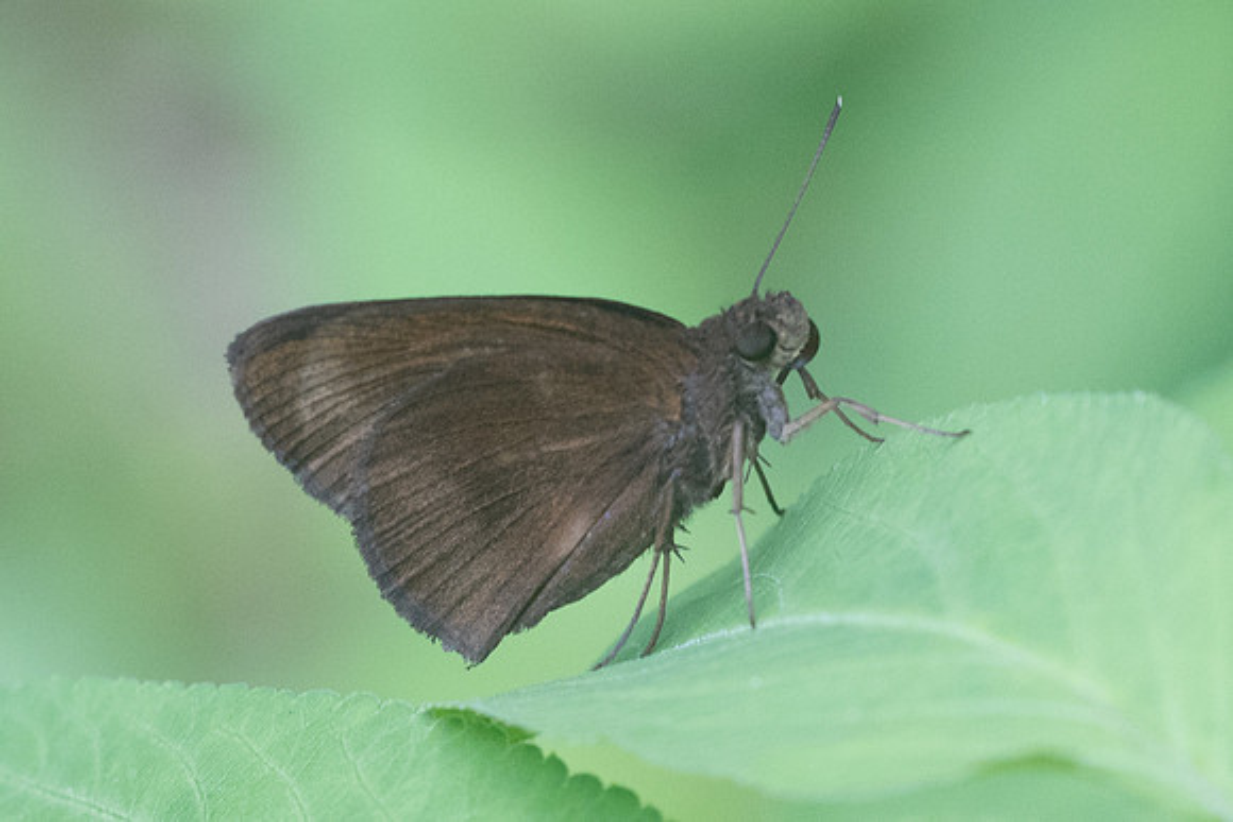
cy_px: 427
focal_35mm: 638
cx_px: 737
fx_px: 21847
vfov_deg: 2.2
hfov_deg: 3.2
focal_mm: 150
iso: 800
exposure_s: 1/400
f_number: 5
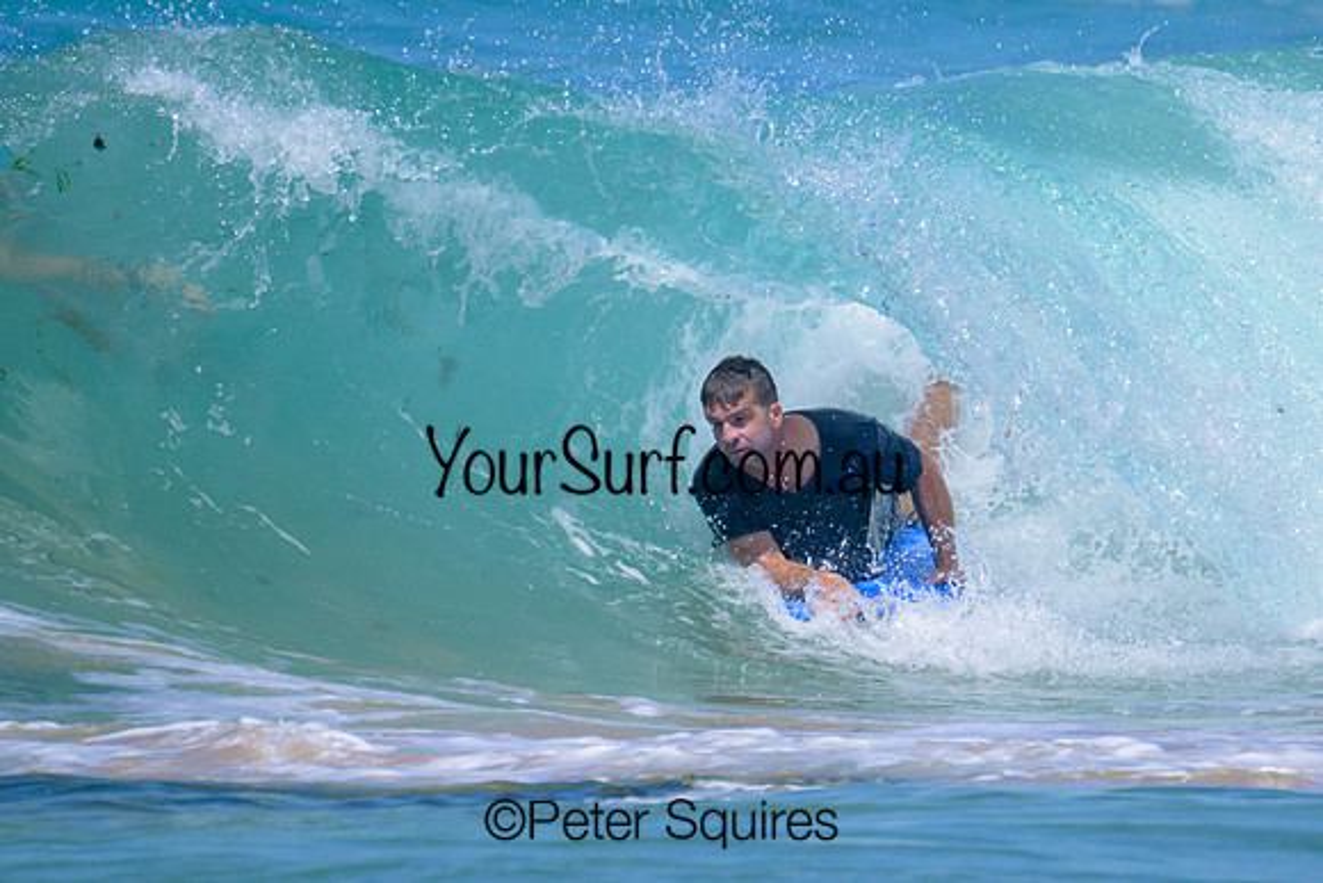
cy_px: 445
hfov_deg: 1.9
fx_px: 39993
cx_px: 900
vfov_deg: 1.3
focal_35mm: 1088
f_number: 11
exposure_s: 1/2000
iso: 500
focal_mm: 800
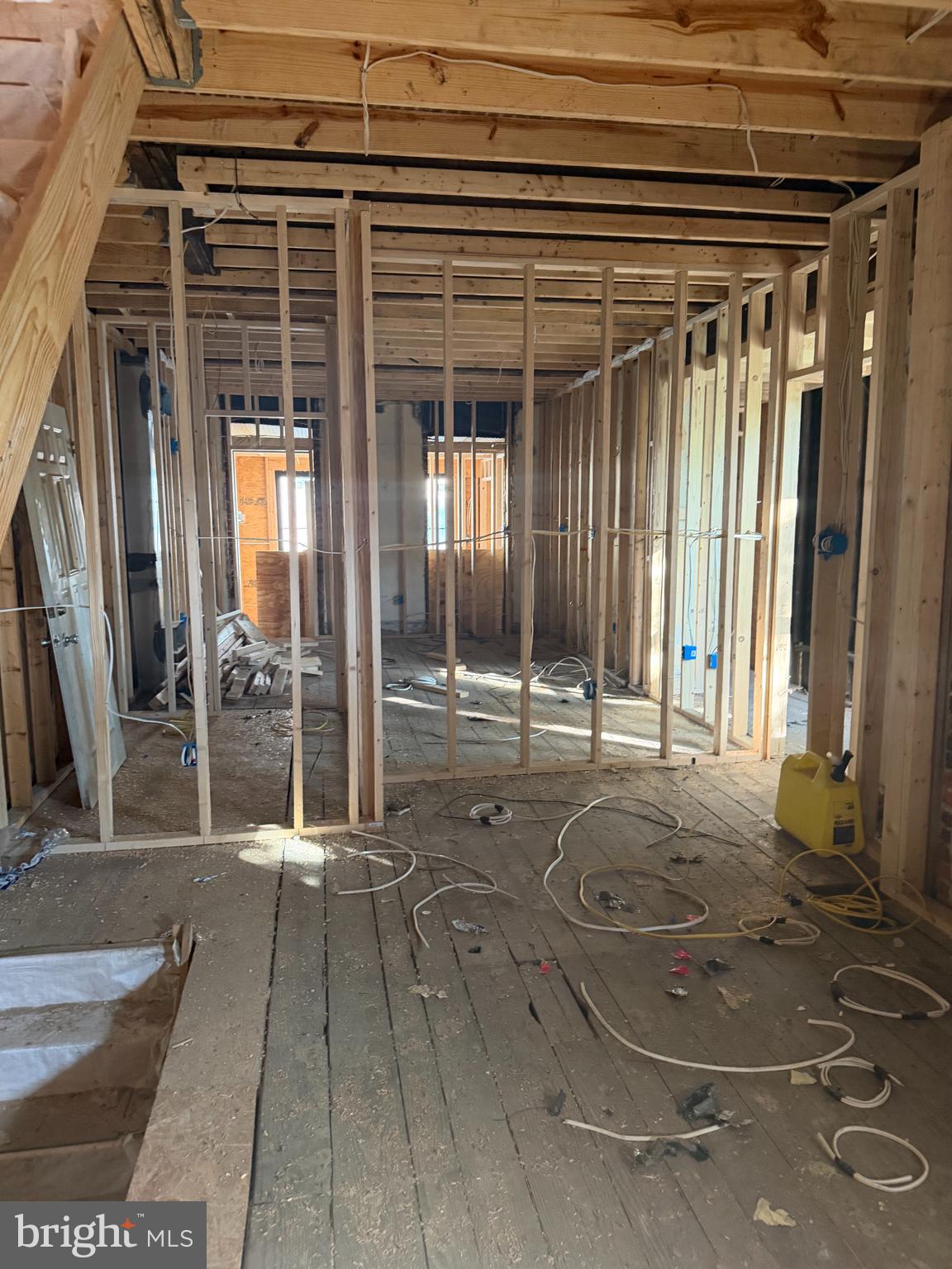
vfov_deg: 71.6
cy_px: 634
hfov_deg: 56.8
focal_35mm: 24
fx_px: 880
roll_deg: +0.7
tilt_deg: -9.9
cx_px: 476
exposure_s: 1/60
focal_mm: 6.76
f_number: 1.78
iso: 500
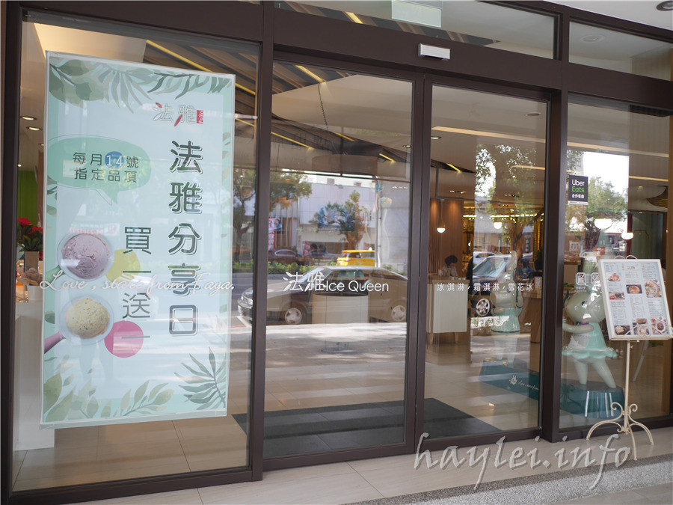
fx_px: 583
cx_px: 336
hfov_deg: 60.0
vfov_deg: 46.8
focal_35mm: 30
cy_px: 252
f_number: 2
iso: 200
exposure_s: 1/160
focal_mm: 15
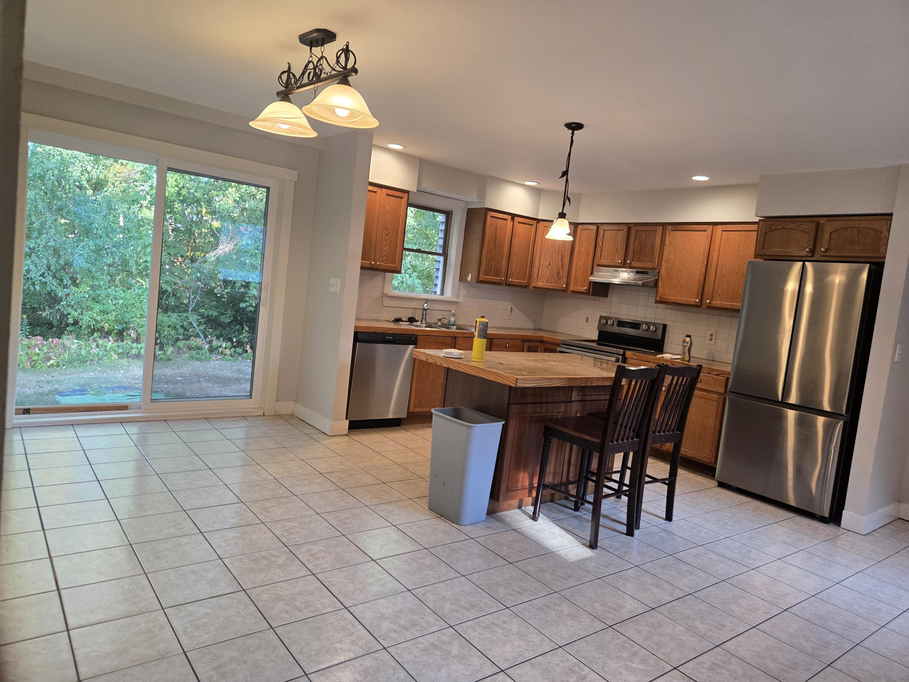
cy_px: 341
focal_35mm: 23
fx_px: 604
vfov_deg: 58.9
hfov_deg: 73.9
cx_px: 454
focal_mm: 5.4
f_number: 1.8
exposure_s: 1/120
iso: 125
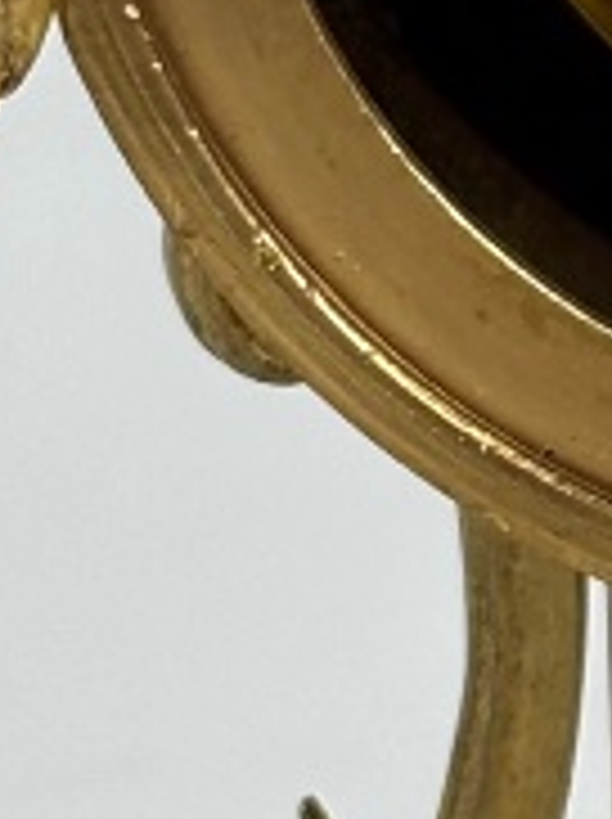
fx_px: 8105
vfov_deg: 5.8
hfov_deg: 4.3
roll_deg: +1.1
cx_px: 1026
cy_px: 328
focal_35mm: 343
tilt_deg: -19.6
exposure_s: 1/234
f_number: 1.6
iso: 50
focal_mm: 5.96
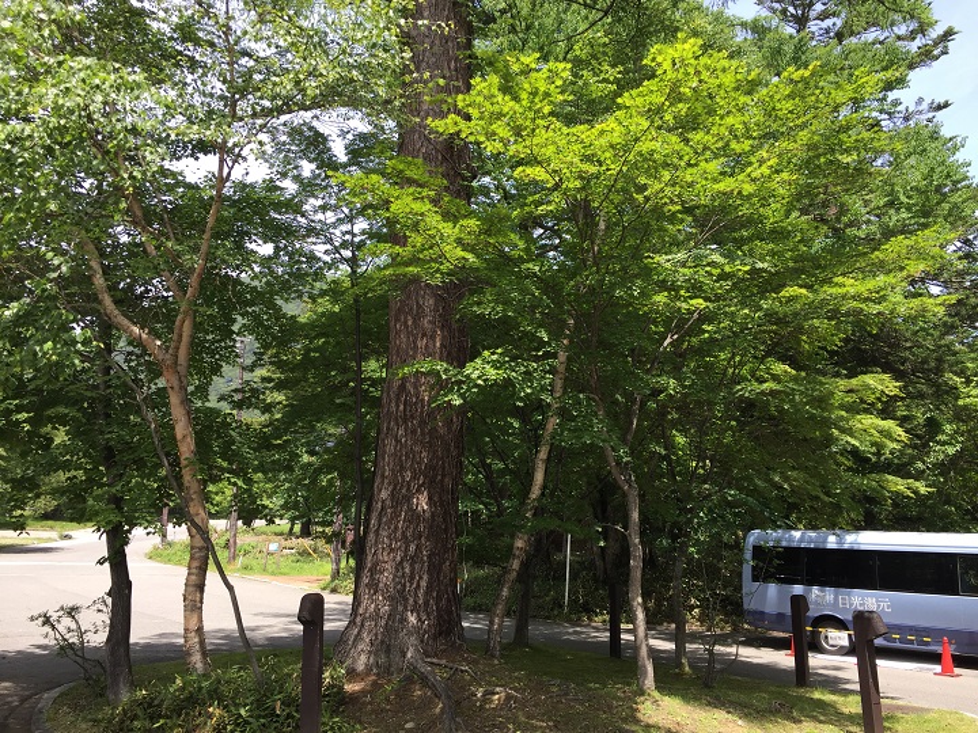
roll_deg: -1.1
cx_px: 489
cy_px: 366
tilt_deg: +12.7
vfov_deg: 48.2
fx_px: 819
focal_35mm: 29
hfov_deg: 61.7
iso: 32
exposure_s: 1/507
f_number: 2.2
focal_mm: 4.15
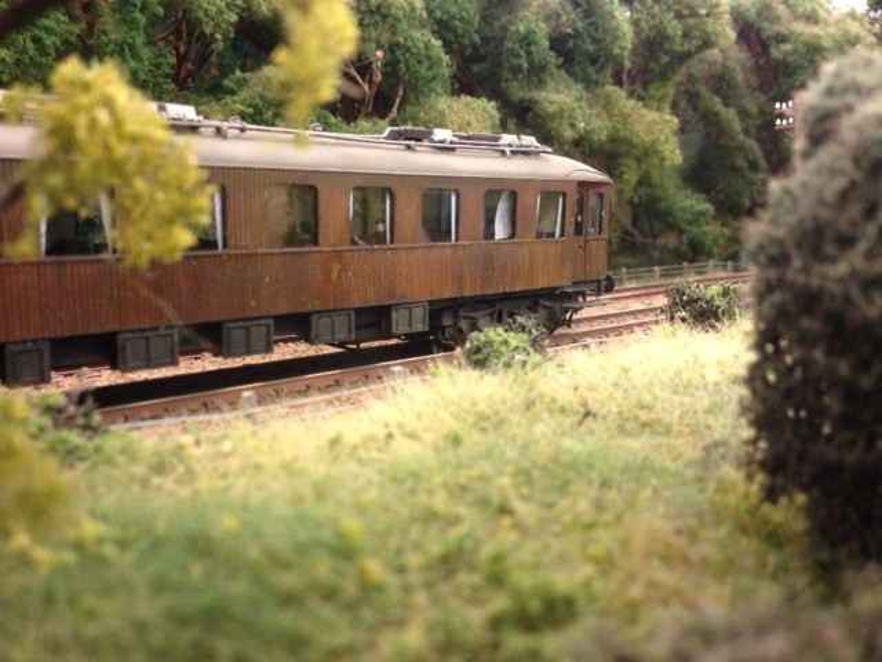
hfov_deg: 52.6
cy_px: 331
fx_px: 892
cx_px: 441
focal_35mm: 35
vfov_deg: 40.7
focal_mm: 4.28
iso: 200
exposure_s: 1/20
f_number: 2.4
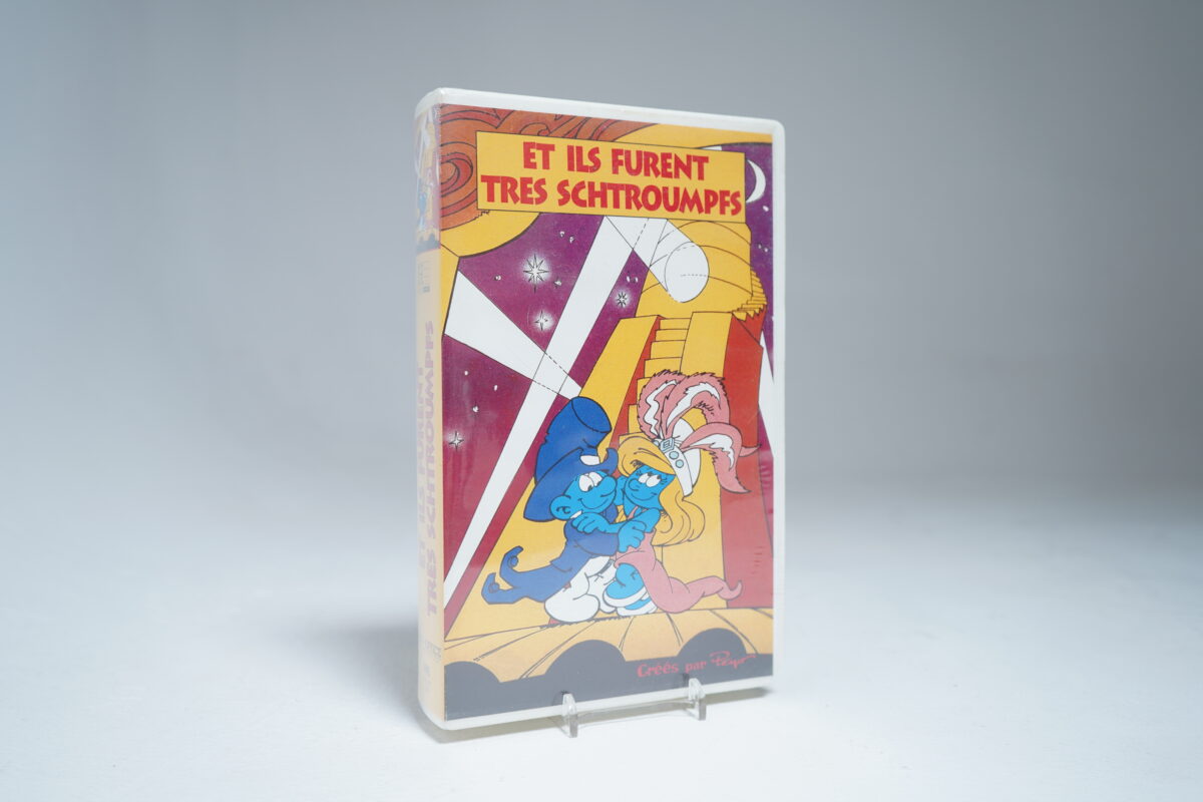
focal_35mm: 31
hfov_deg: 60.3
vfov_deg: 42.3
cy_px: 401
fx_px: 1036
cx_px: 602
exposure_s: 1/4
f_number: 5.6
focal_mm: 31
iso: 160
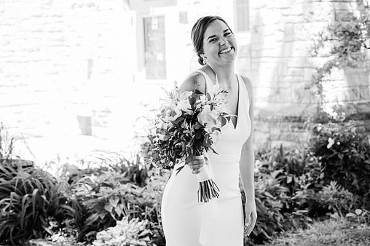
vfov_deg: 17.0
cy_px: 106
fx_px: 822
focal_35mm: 80
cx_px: 186
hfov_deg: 25.4
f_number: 4
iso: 320
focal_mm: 70
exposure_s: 1/320
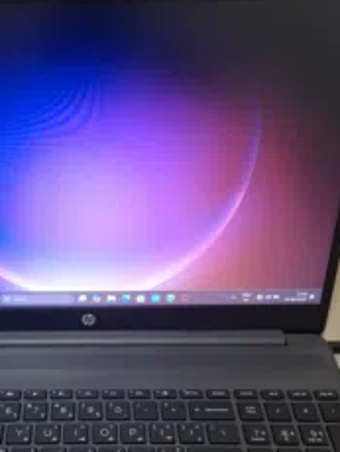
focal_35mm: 40
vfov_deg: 45.1
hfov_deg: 35.3
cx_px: 88
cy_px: 342
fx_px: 523
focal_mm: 5.54
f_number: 1.8
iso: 250
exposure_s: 1/33
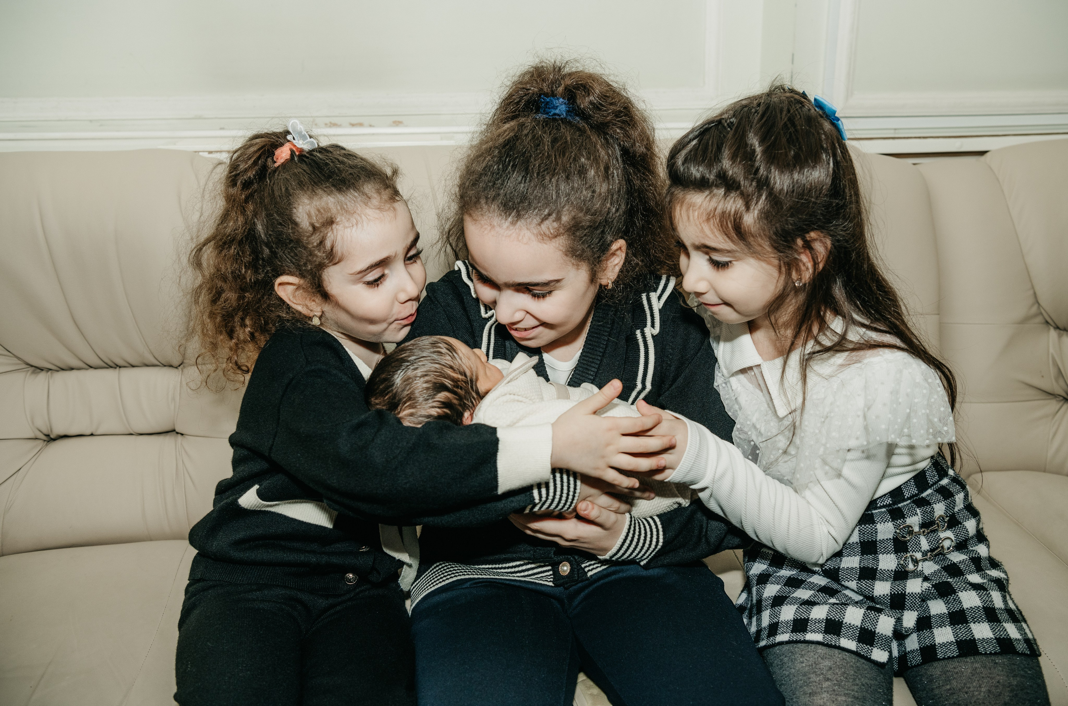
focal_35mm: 33
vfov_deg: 39.4
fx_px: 985
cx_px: 554
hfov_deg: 56.9
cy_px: 336
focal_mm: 32
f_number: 5
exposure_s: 1/160
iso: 320
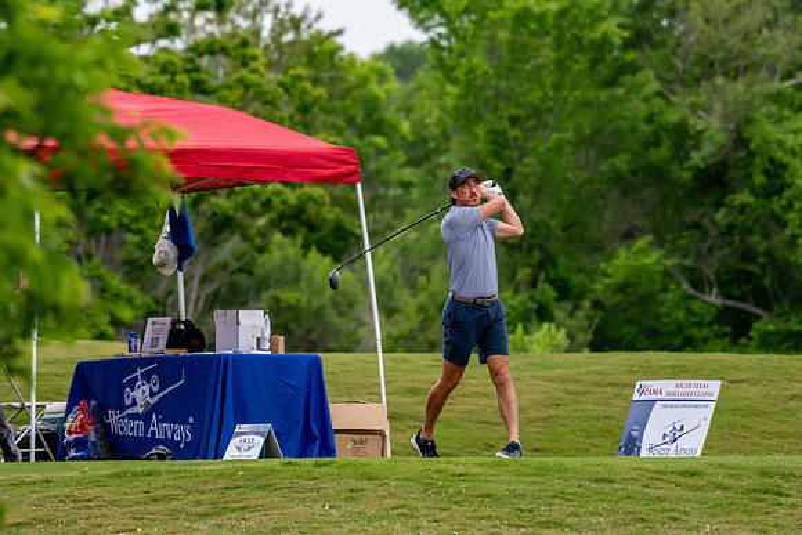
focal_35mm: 435
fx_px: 9693
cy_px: 268
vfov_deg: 3.2
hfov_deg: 4.7
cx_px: 401
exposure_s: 1/2000
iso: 1250
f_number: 5.6
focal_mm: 290
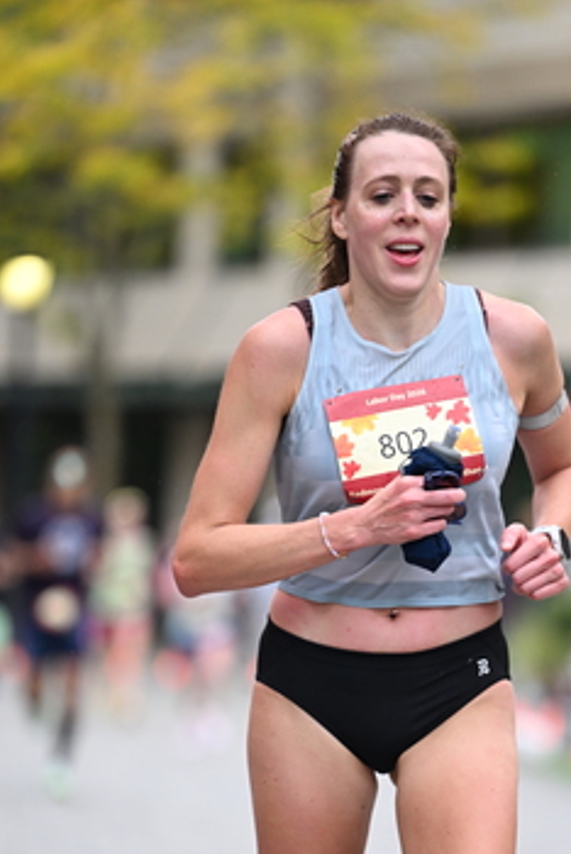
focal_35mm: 275
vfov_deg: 7.5
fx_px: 6529
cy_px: 644
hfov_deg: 5.0
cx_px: 336
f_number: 2.8
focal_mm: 175
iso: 1000
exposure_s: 1/1600
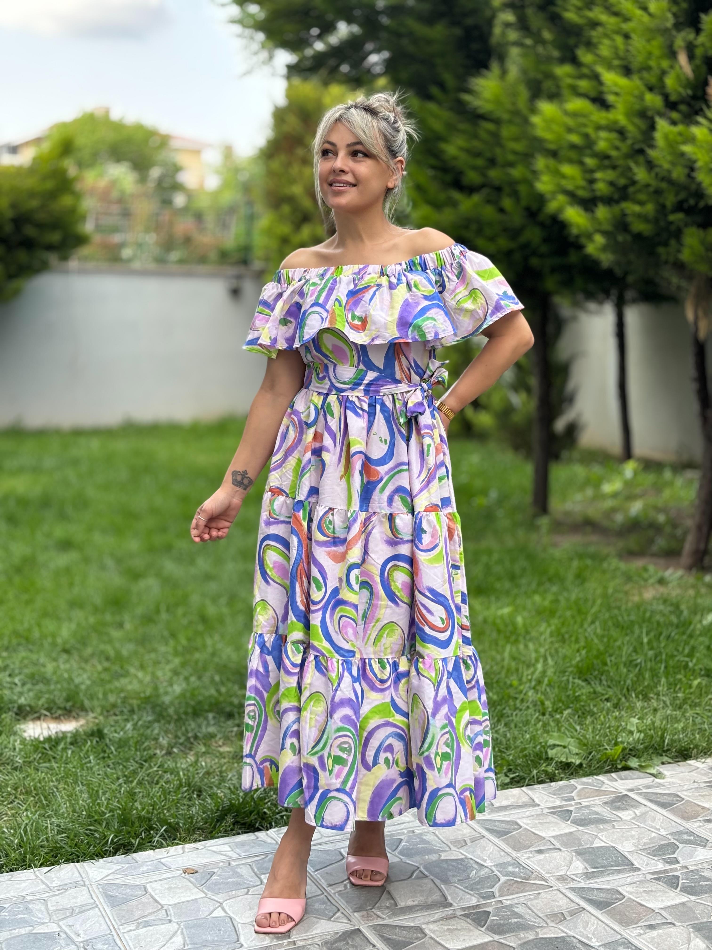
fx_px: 1426
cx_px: 356
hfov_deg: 28.0
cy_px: 475
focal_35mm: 52
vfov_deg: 36.8
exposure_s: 1/307
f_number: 1.6
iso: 32
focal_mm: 5.96
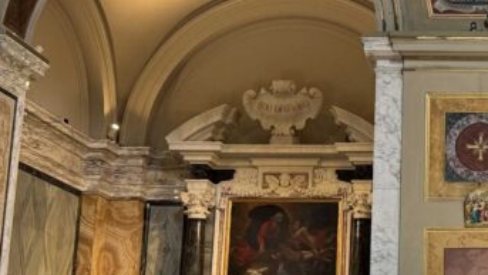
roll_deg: -0.3
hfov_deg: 25.8
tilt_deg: +11.5
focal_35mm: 78
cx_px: 484
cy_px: 158
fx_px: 1009
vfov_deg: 15.5
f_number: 1.78
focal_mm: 6.76
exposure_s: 1/121
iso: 125
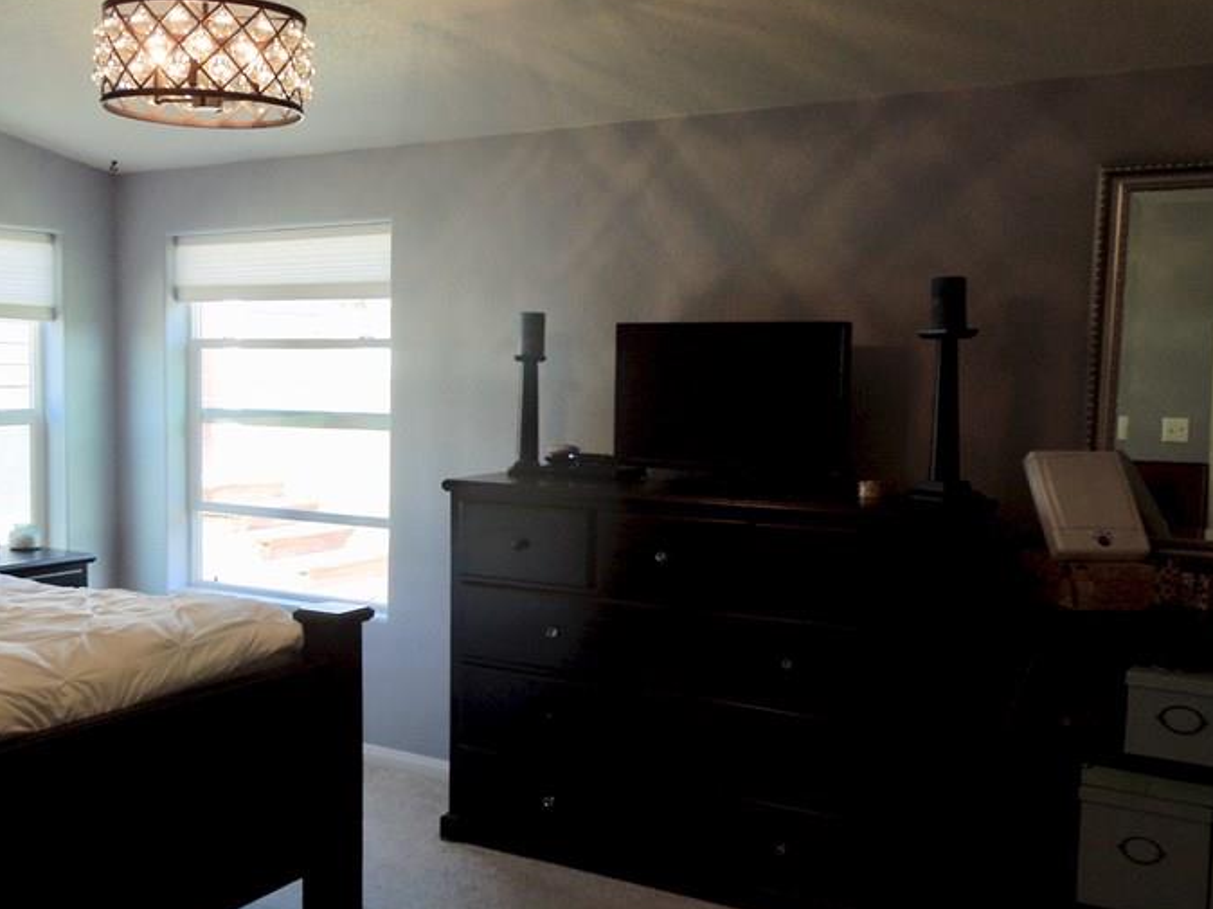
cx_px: 425
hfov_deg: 48.3
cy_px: 495
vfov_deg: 37.7
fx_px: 1331
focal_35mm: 38
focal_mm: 4.5
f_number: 3.3
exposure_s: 1/50
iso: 100
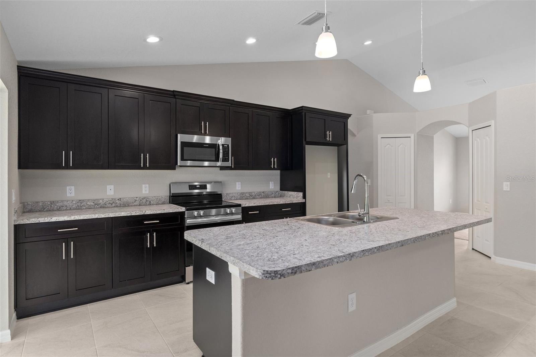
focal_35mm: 20
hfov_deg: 85.4
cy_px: 178
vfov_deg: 63.2
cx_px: 268
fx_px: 290
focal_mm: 13
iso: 320
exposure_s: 1/2
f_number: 8
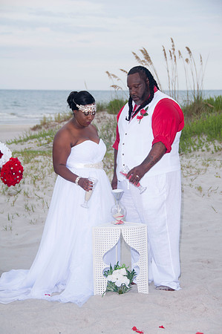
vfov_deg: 21.9
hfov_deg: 14.7
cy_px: 167
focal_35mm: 93
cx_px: 111
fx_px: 862
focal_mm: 62
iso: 200
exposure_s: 1/125
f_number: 5.6
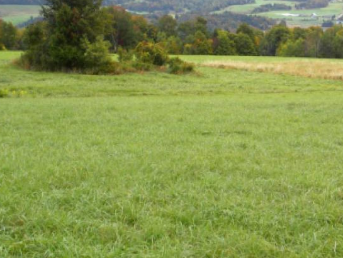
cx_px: 214
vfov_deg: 19.1
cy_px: 130
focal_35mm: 77
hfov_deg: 25.3
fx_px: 763
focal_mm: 7.3
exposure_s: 1/32
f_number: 3.2
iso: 64
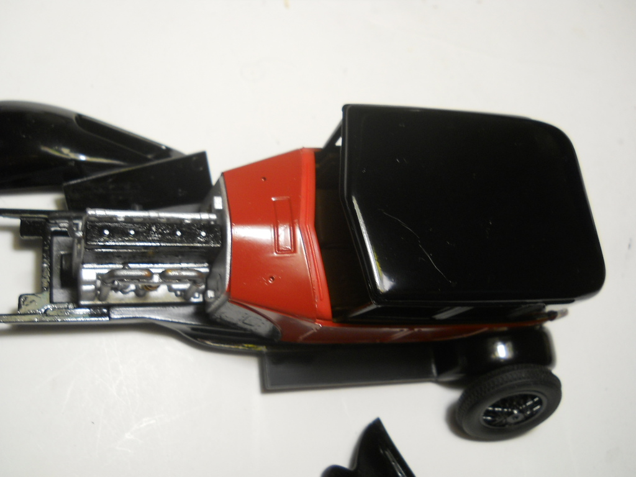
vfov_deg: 35.1
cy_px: 238
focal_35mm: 41
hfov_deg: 45.8
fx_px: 753
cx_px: 318
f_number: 3.1
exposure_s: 1/30
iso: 125
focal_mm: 6.72
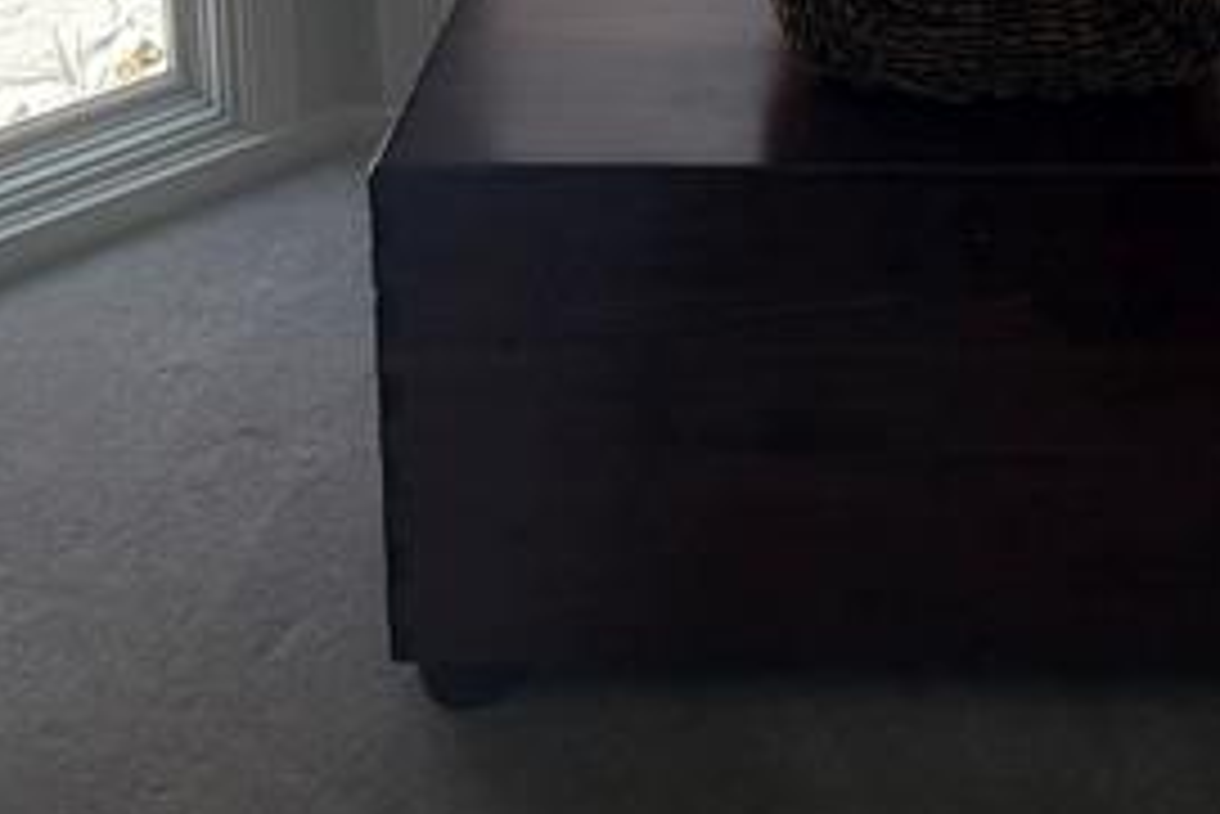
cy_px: -670
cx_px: 887
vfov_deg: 18.8
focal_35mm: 55
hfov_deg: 35.6
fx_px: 1865
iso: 50
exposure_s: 1/297
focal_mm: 2.22
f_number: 2.2
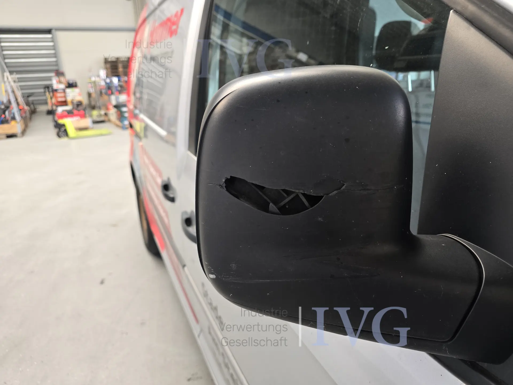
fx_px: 341
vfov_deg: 58.9
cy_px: 192
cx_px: 256
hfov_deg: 73.9
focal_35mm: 23
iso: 200
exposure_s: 1/100
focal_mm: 6.3
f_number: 1.7
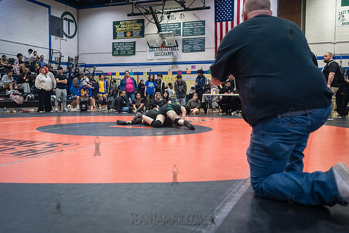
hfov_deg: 52.7
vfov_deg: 36.6
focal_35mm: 36
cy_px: 116
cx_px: 174
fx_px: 352
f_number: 3.2
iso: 5000
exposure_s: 1/400
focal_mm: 35
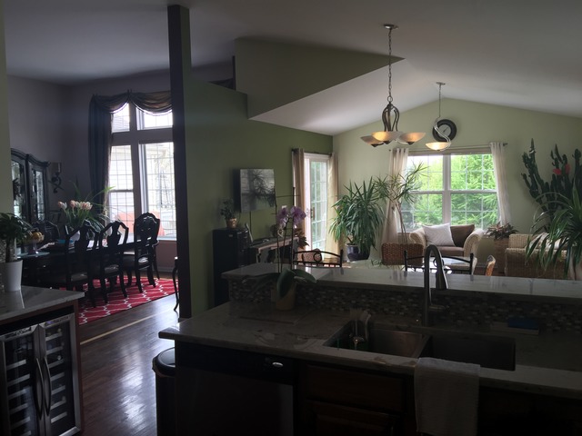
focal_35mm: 29
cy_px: 218
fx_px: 488
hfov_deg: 61.7
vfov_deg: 48.2
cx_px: 291
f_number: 2.2
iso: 32
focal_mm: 4.15
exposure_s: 1/60
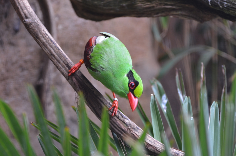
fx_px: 1138
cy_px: 78
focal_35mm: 174
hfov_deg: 11.8
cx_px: 118
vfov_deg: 7.9
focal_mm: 116
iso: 800
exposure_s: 1/40
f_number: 4.8
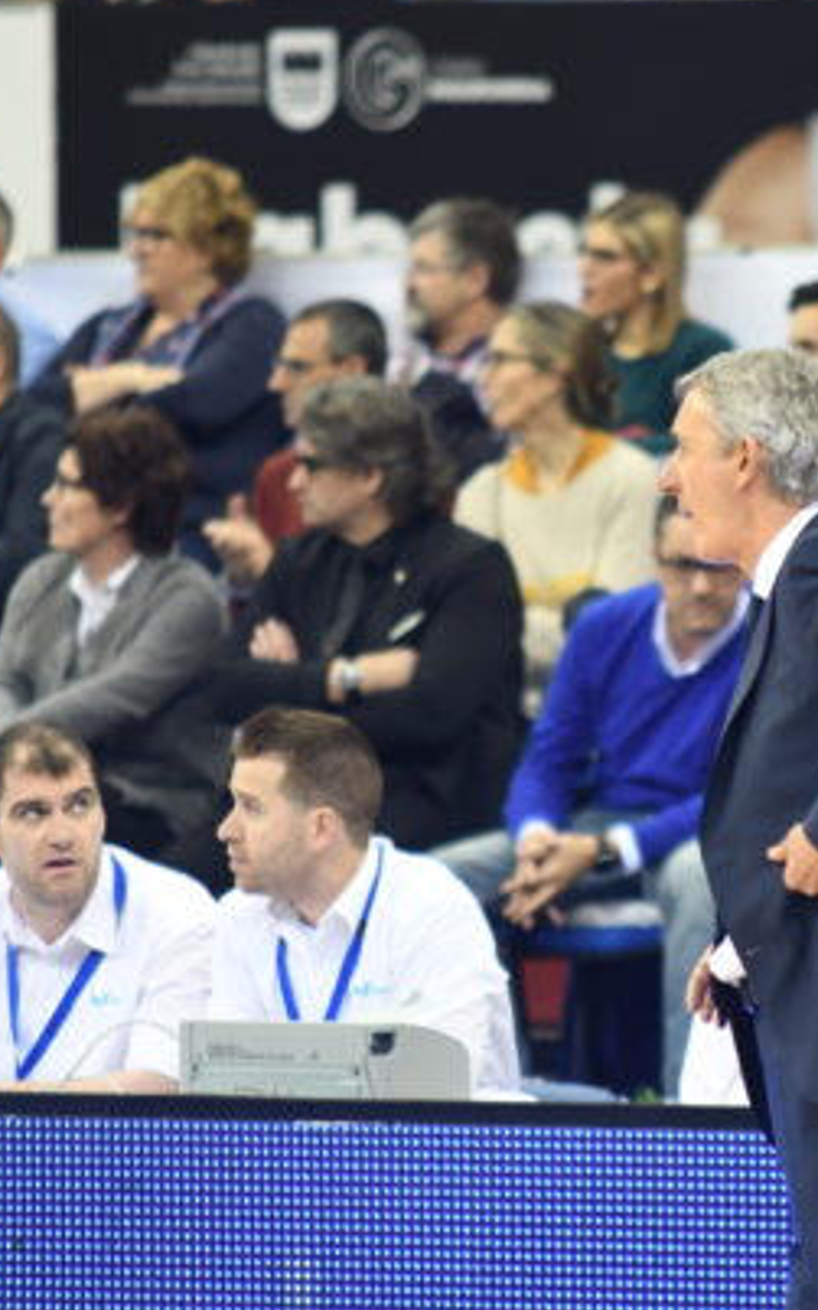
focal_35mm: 494
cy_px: 660
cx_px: 697
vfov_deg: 4.3
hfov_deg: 2.7
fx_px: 17633
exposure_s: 1/125
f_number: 2.8
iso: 800
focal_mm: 200
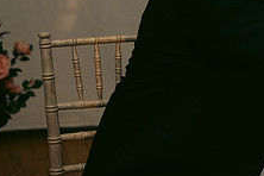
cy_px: 3
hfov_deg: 12.8
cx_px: 308
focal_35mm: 157
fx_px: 1151
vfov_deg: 8.7
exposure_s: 1/160
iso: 800
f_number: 3.5
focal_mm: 60
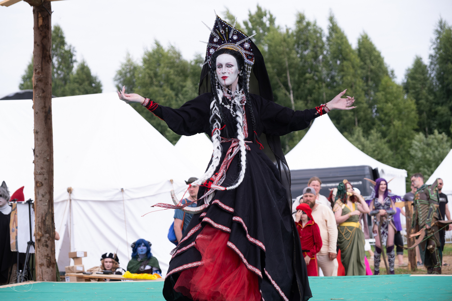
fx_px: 1042
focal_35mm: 83
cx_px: 226
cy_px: 150
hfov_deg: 24.5
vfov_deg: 16.5
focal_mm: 55
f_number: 3.2
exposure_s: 1/1600
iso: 320
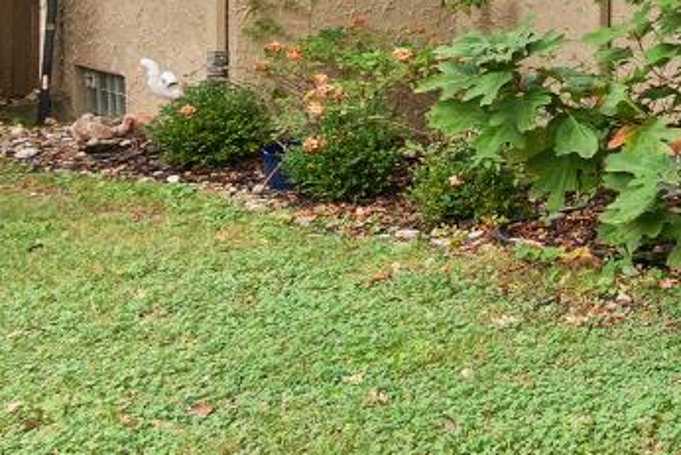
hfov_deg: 27.8
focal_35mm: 65
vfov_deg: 16.6
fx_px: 1230
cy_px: -422
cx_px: 779
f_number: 4
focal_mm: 10
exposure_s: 1/25
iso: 400
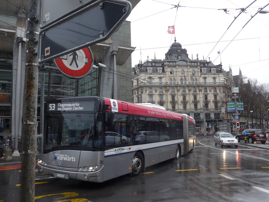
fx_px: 225
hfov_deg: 61.7
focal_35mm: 29
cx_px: 134
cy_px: 101
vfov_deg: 48.2
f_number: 2.8
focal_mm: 6
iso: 100
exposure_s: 1/250
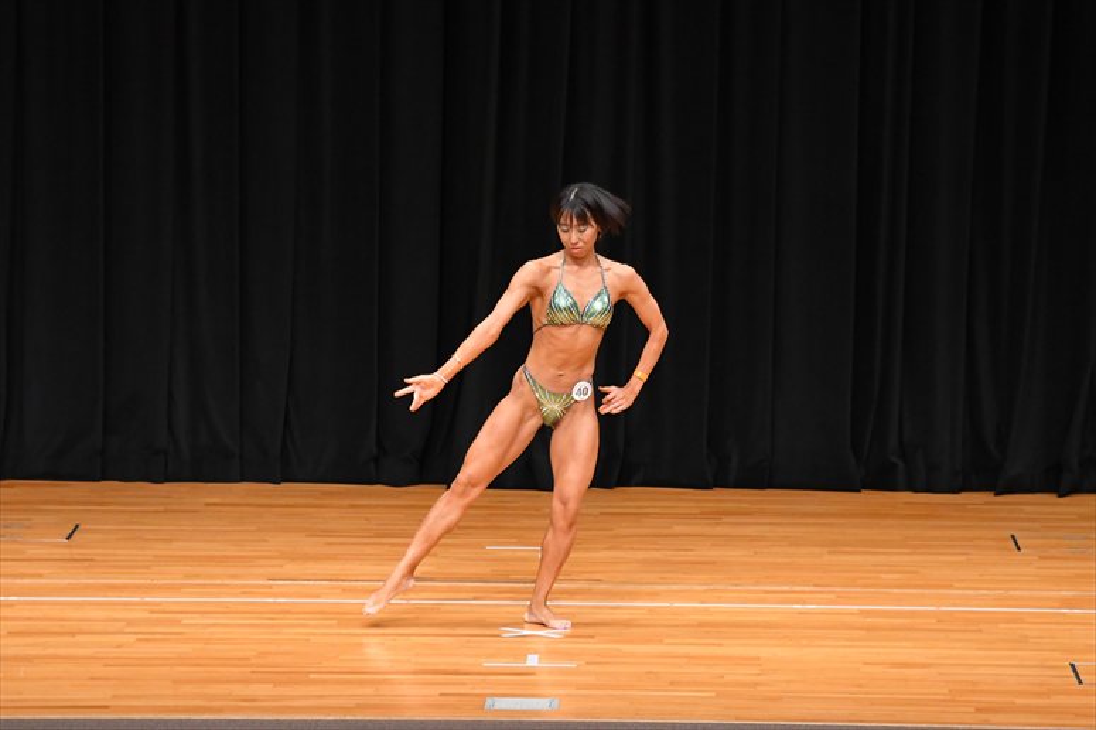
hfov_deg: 10.2
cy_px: 365
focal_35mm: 202
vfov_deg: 6.8
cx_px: 548
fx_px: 6147
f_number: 5.6
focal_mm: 135
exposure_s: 1/400
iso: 4000
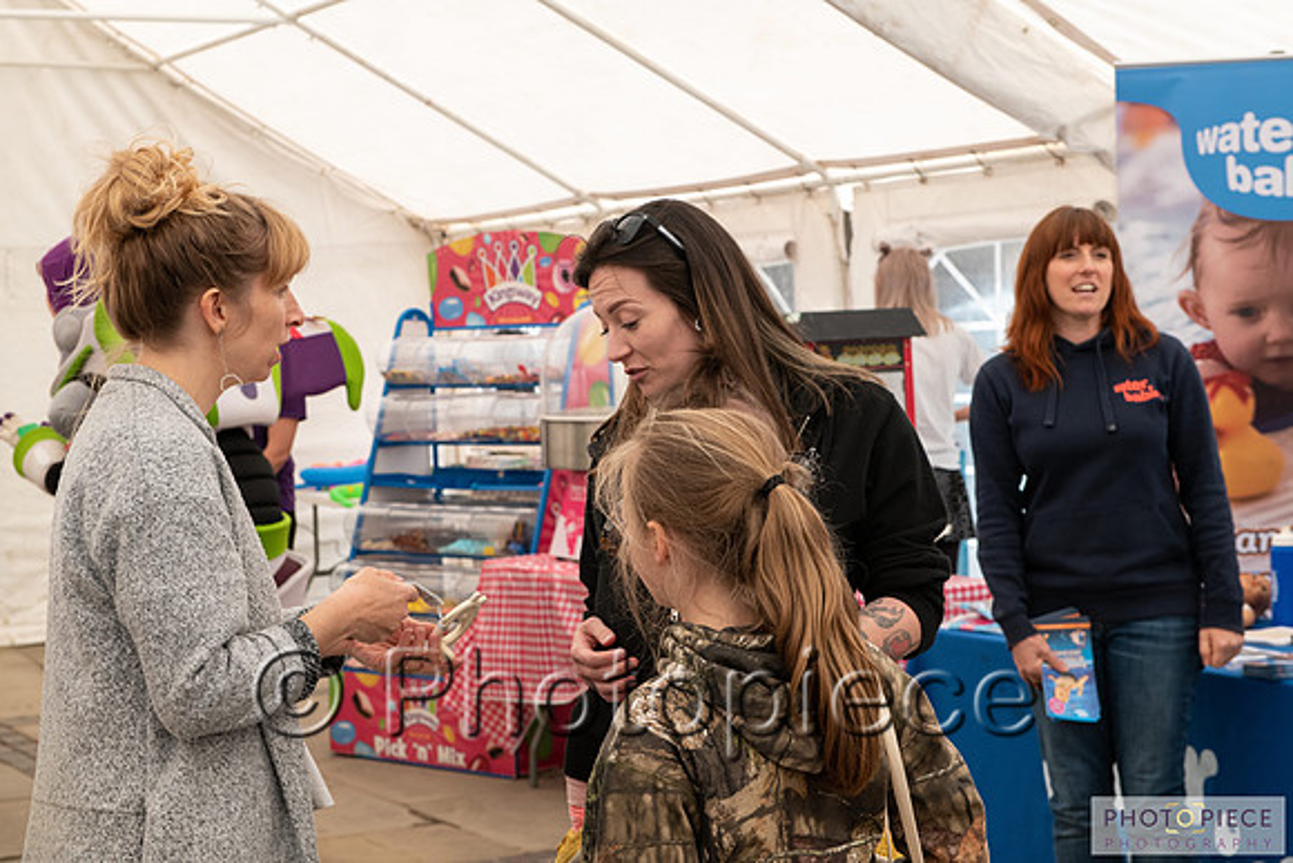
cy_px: 432
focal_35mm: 70
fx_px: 2515
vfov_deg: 19.5
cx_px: 646
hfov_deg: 28.8
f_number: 8
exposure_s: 1/320
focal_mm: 70
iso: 720
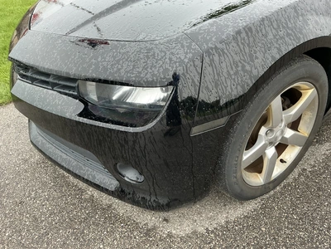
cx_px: 166
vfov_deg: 49.7
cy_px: 124
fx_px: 268
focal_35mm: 28
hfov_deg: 63.4
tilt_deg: -35.2
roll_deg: +4.1
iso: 50
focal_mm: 3
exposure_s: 1/122
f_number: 1.8
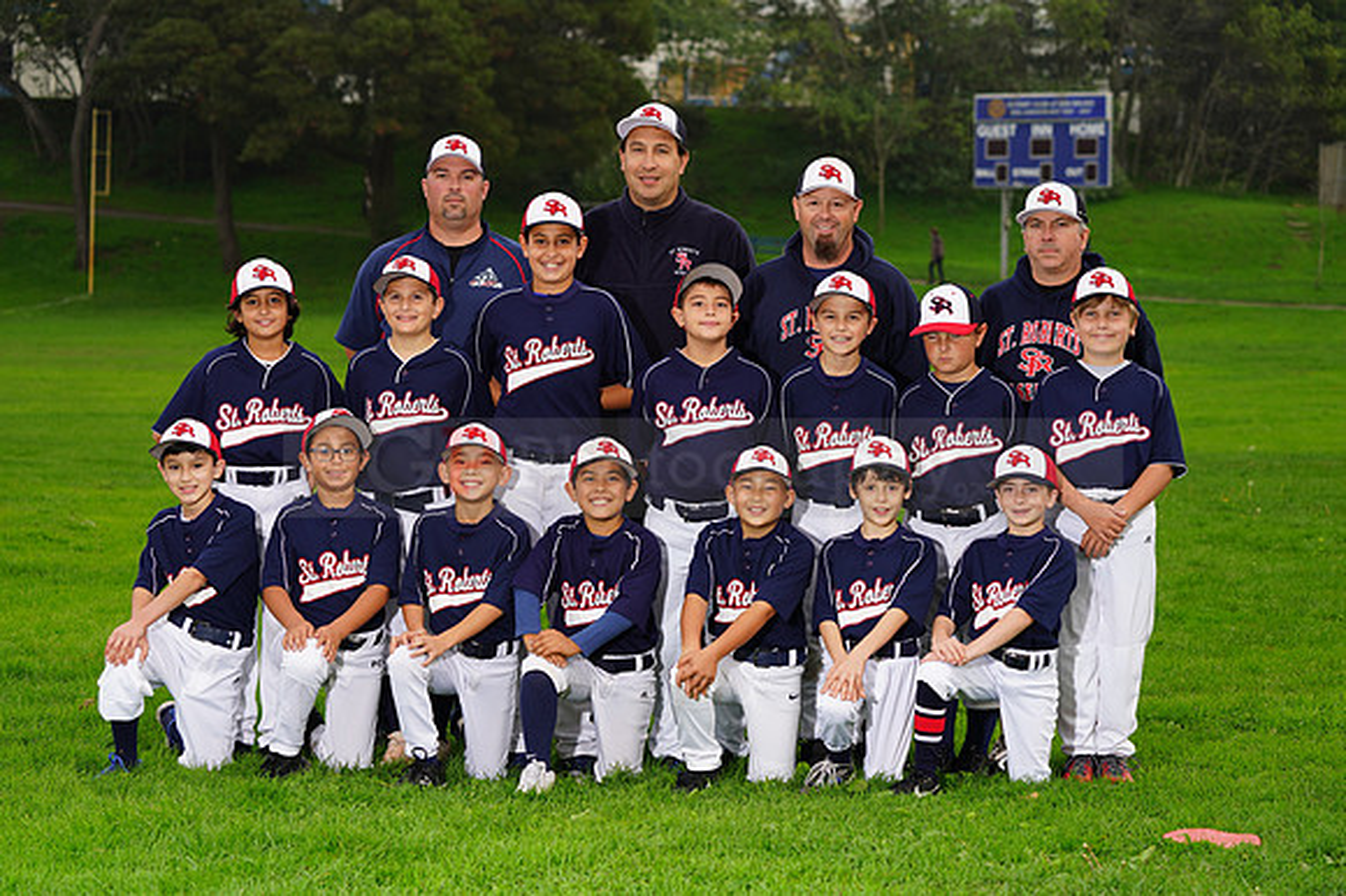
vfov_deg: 13.7
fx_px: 3737
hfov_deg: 20.4
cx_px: 673
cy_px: 448
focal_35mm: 100
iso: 200
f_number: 5.6
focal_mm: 100
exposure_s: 1/250
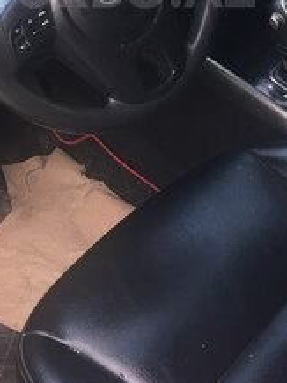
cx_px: 120
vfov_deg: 27.5
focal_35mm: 66
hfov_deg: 22.2
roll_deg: +5.0
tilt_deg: -32.0
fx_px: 731
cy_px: -12
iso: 40
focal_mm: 4.15
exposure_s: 1/33
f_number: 2.2
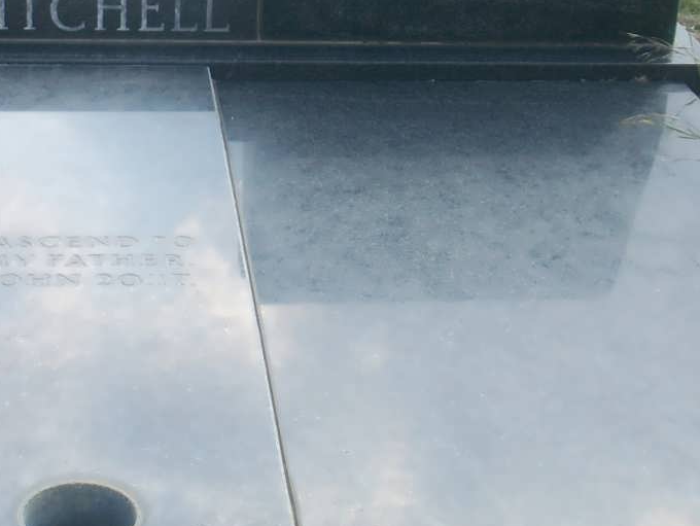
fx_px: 1680
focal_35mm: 83
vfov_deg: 17.7
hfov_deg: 23.1
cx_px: 100
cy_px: 132
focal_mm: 7.8
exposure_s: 1/160
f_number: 3.9
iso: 64
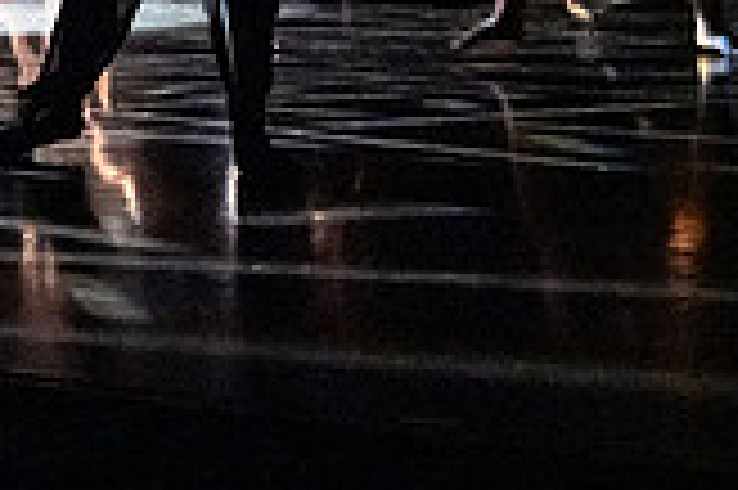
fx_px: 2027
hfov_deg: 18.9
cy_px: -254
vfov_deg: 13.0
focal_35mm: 99
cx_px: -261
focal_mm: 28
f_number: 3.2
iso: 6400
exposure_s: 1/160
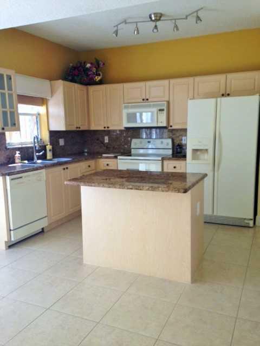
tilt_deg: -10.6
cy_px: 173
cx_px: 130
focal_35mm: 33
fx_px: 330
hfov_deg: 42.9
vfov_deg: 55.4
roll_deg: +1.3
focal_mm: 4.12
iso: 64
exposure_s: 1/40
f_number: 2.4
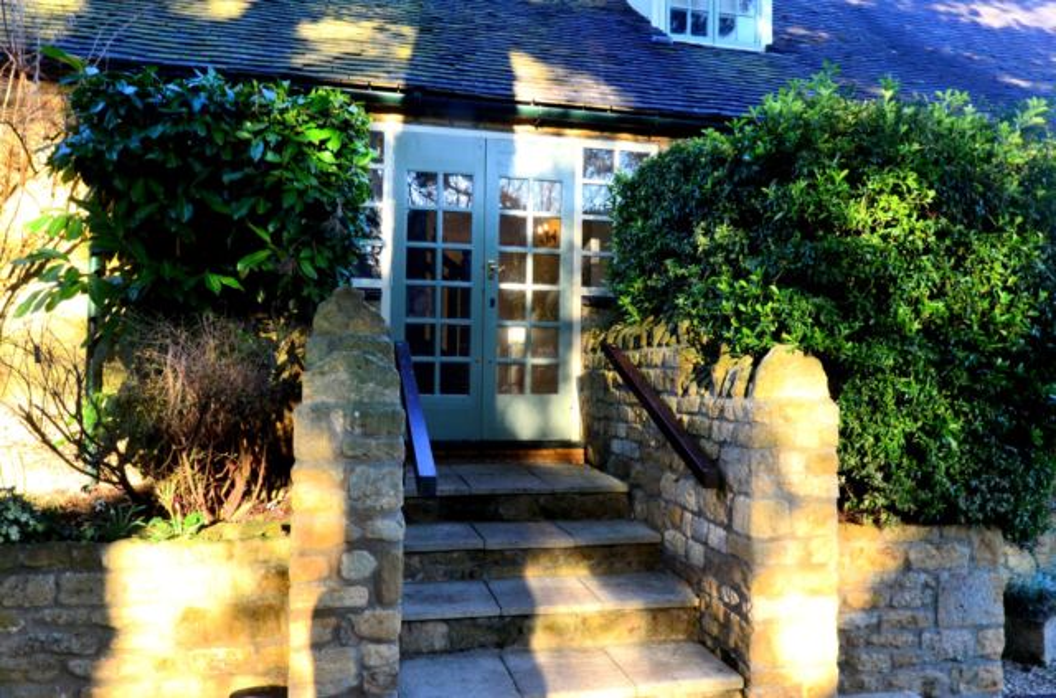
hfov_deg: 67.5
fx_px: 790
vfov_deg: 47.7
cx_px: 528
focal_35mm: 27
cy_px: 349
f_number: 16
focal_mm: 18
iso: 200
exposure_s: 1/6
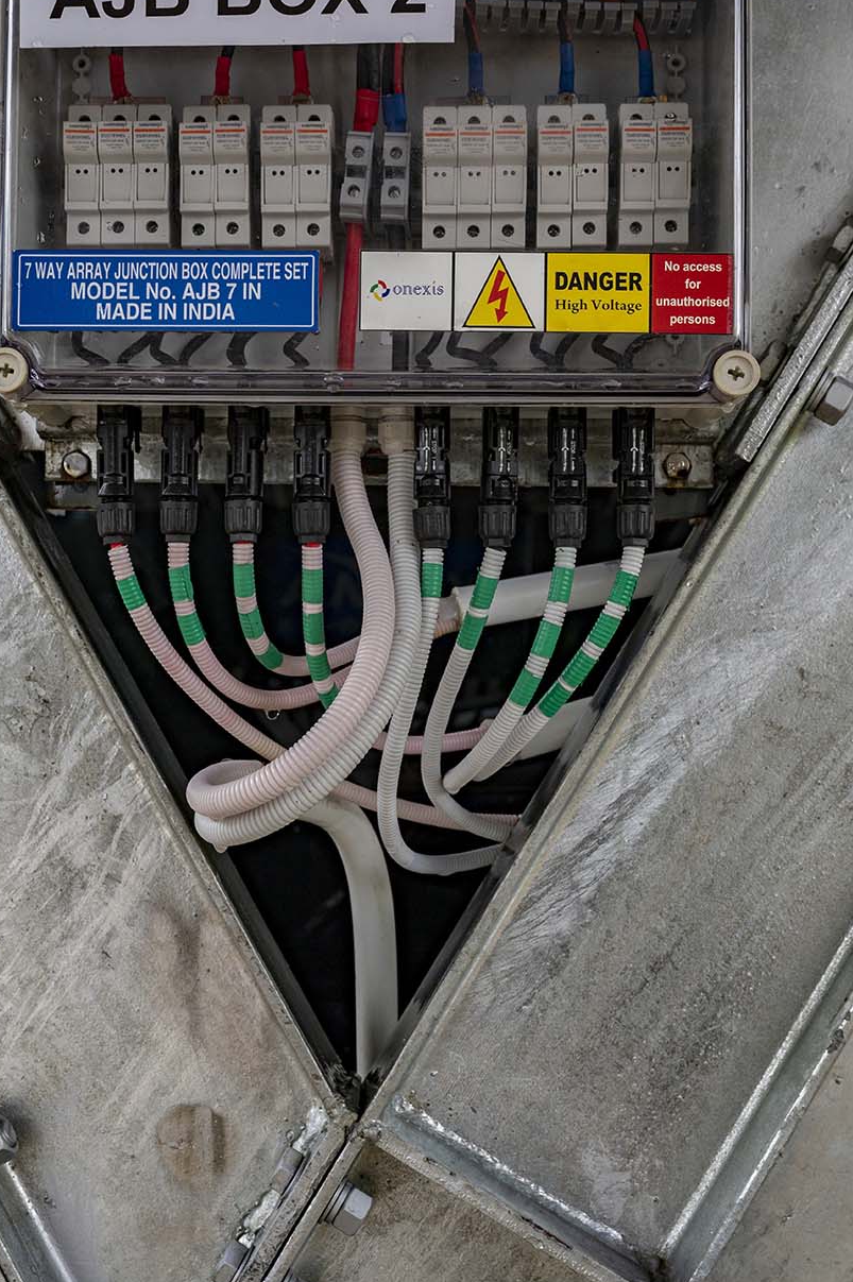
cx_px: 361
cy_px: 565
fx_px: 1744
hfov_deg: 27.5
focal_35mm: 49
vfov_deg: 40.3
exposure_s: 1/250
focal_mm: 41
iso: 560
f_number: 6.3
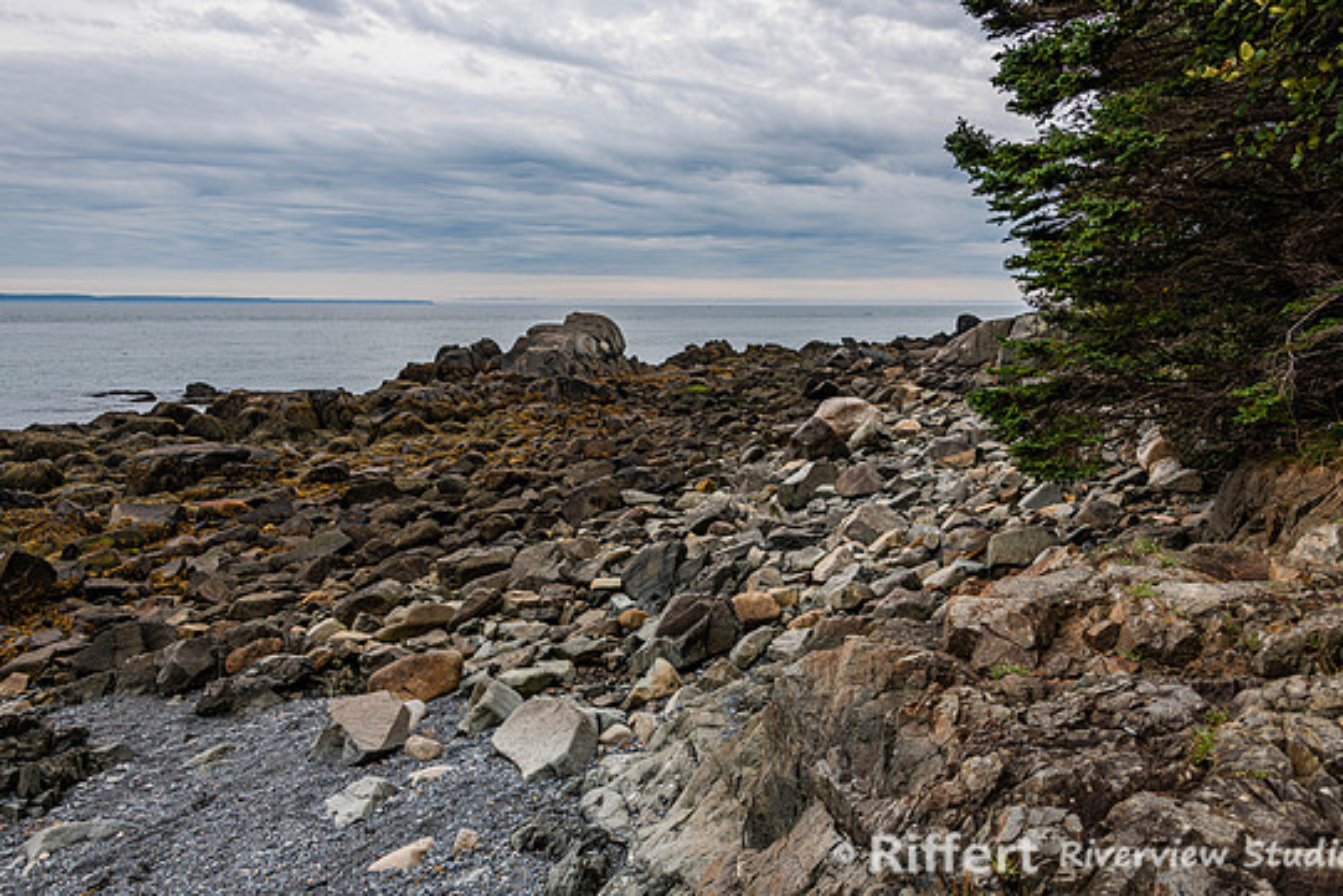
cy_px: 418
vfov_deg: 43.6
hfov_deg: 61.9
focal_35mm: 30
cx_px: 668
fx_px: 1119
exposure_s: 1/250
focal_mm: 28
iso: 100
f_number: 8
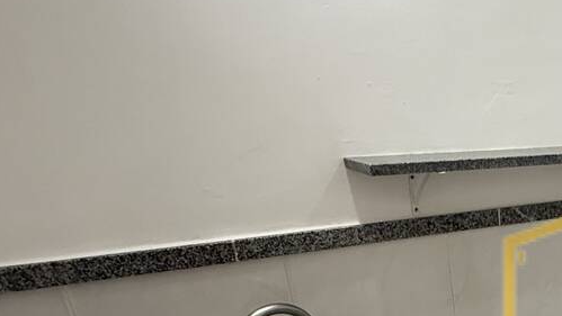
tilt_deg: -24.8
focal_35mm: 44
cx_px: 626
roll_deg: -0.3
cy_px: 377
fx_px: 656
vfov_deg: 24.6
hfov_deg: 38.1
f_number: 2.2
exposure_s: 1/120
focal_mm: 2.22
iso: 250
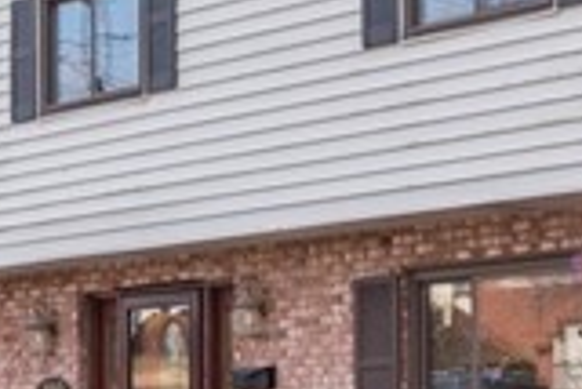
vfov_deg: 10.5
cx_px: 402
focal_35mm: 129
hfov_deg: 15.8
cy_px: 465
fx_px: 2087
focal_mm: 19
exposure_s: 1/50
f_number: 11
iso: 50
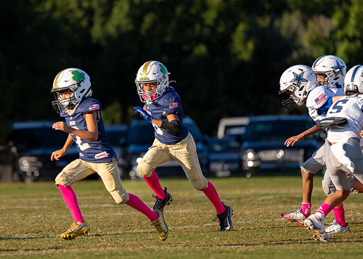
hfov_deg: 5.5
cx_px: 121
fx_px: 3810
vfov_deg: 3.9
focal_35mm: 370
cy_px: 116
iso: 200
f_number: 2.8
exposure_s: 1/2000
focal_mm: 200
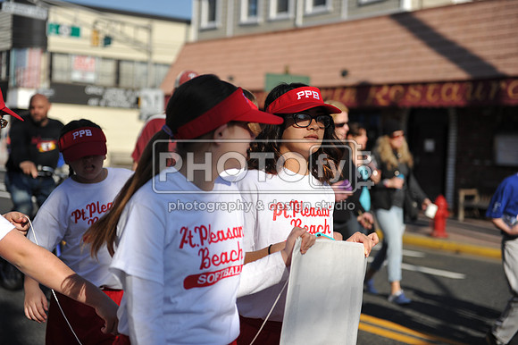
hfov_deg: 30.5
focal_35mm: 66
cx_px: 259
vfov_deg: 20.6
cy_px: 172
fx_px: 949
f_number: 2.8
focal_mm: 66
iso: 400
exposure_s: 1/8000
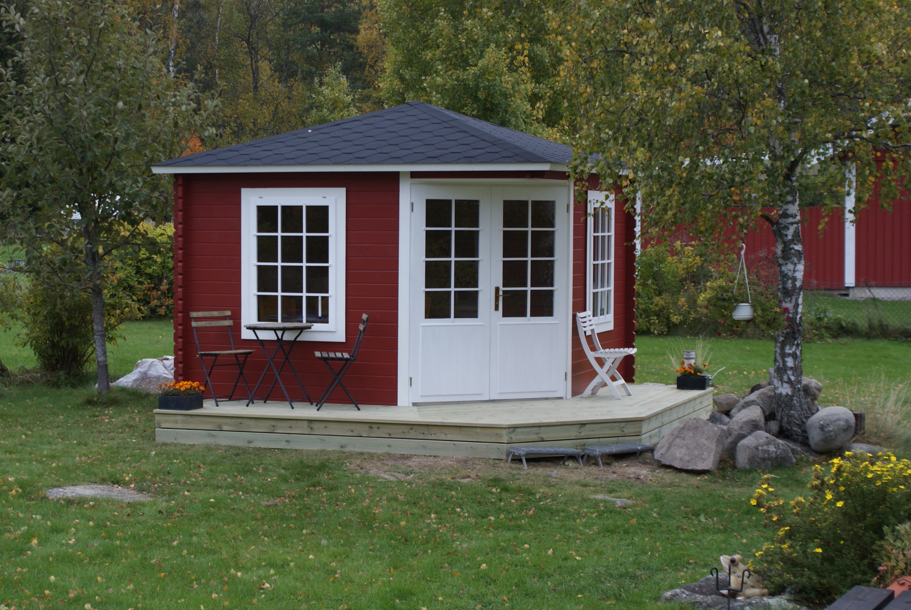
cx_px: 404
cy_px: 284
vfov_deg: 20.1
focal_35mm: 68
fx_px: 1723
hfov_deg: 29.6
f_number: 5.6
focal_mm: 40
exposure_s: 1/80
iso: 125
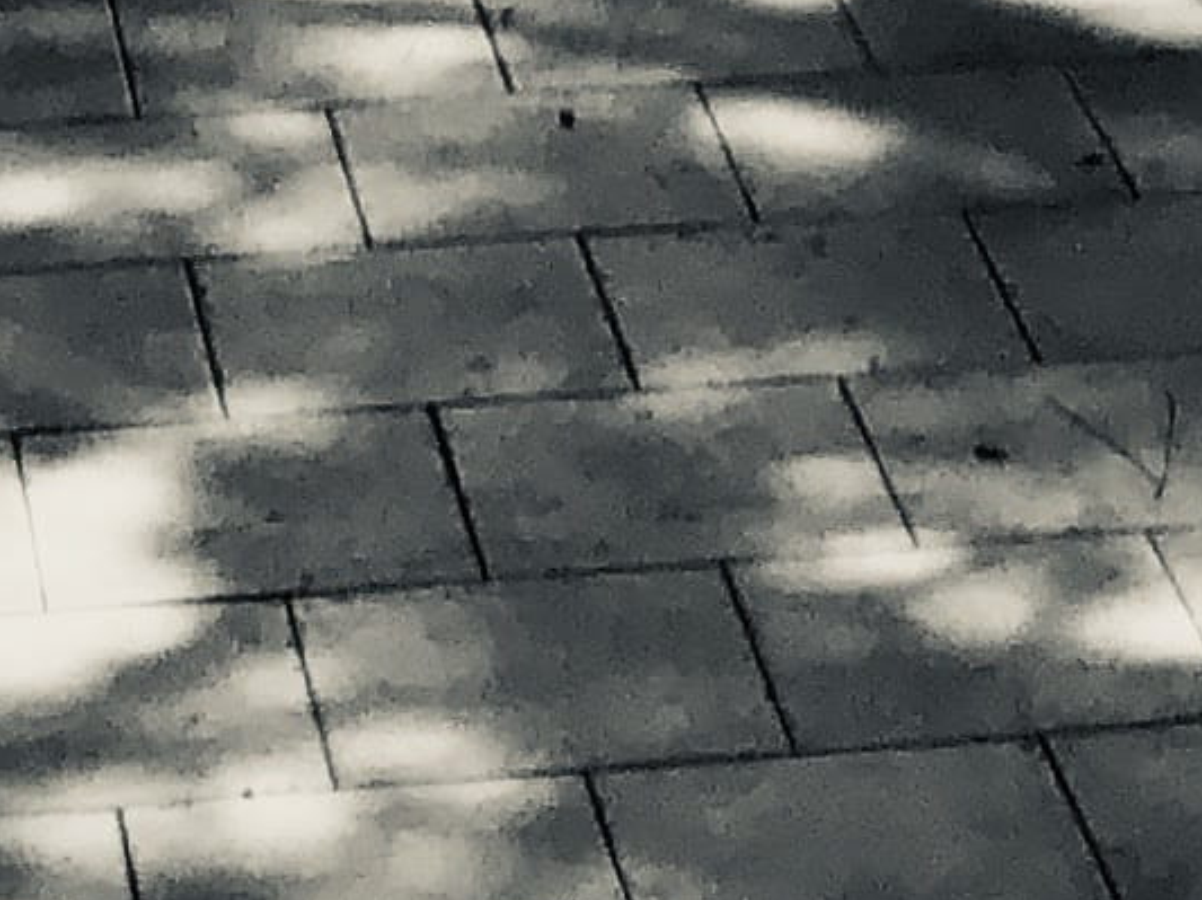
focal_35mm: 212
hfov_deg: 9.3
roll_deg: +0.1
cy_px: -2192
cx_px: 1114
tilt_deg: -3.8
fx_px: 7356
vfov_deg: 6.2
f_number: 1.8
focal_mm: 3.99
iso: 20
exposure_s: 1/1230
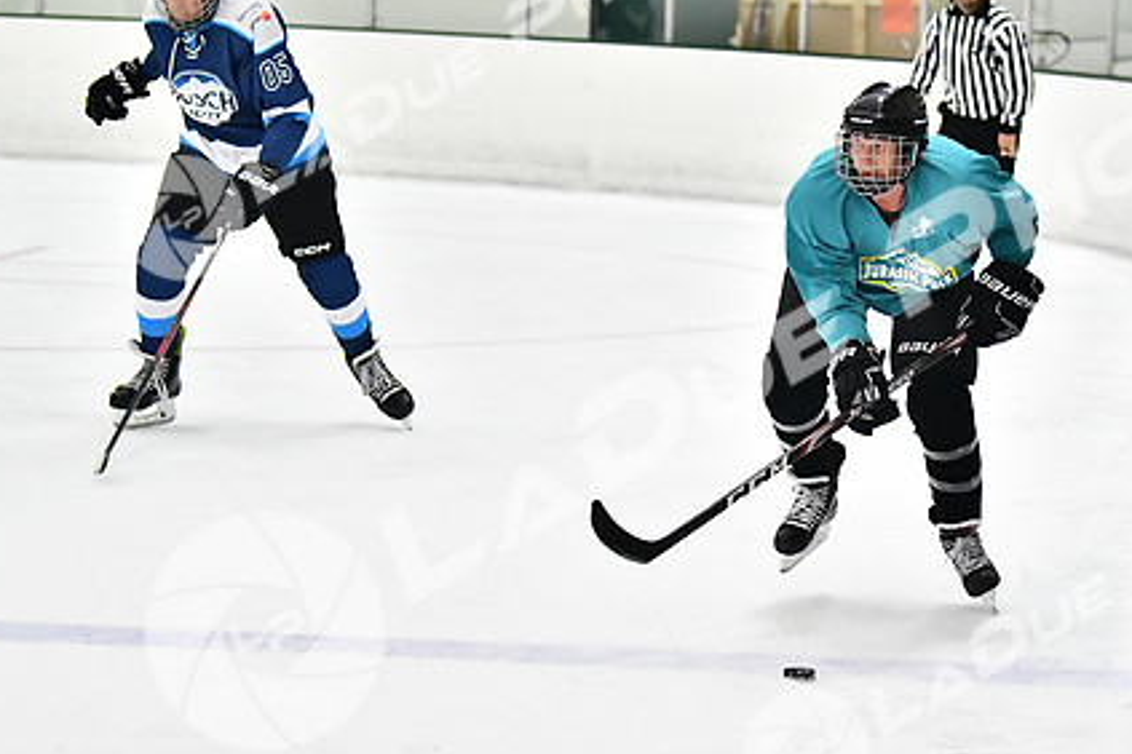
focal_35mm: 210
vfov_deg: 6.5
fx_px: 6603
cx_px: 739
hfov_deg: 9.8
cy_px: 357
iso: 6400
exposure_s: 1/1250
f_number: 2.8
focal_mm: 102
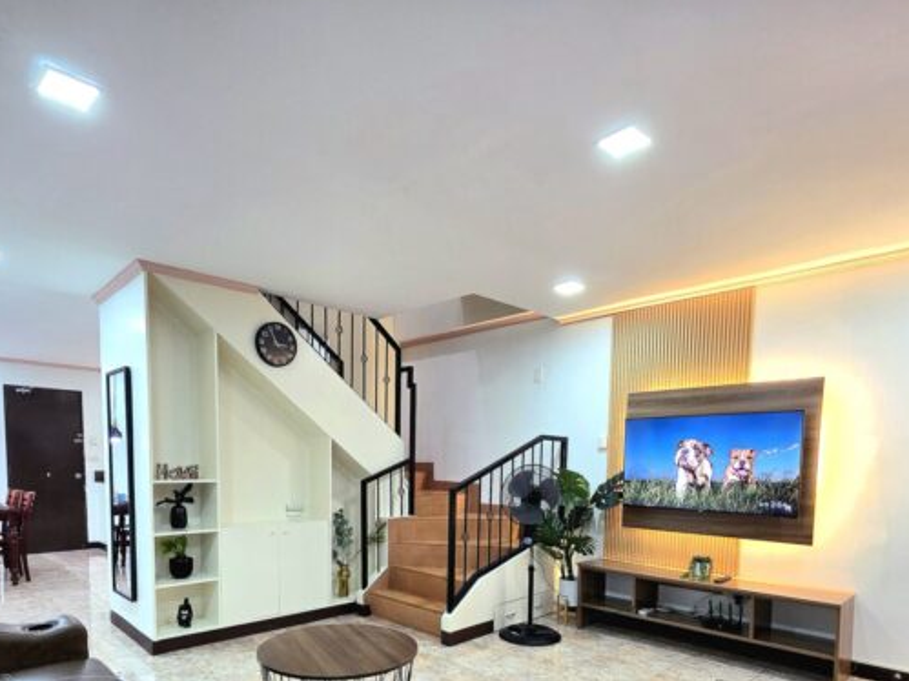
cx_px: 417
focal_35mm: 20
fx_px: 525
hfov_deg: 81.6
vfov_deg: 62.3
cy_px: 508
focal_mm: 2.2
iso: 160
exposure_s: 1/60.2
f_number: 1.9
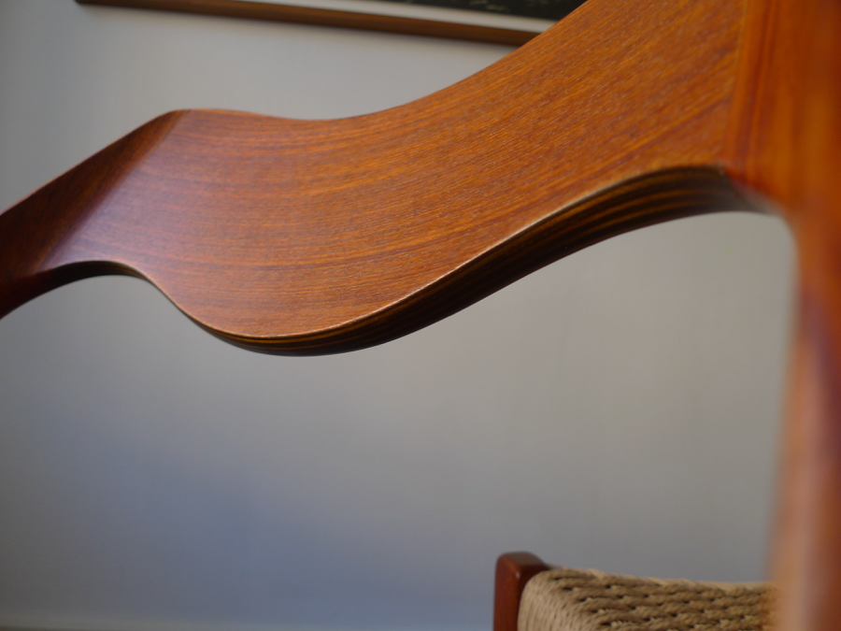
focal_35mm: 24
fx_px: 583
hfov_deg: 71.6
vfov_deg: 56.8
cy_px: 316
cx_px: 420
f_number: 2
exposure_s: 1/40
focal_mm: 5.1
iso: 80
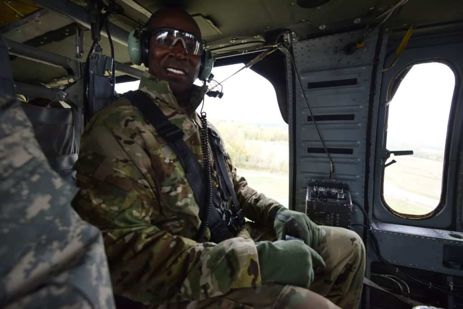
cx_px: 232
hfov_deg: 96.7
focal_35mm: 16
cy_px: 154
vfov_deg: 73.8
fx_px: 206
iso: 2500
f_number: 5.6
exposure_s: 1/400
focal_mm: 16
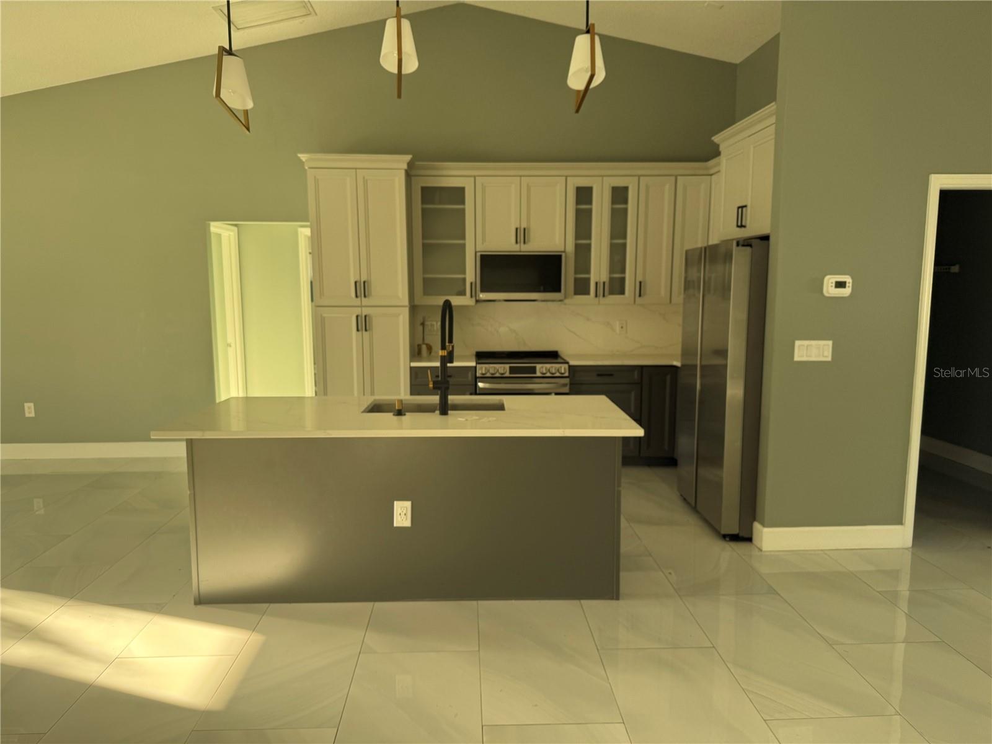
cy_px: 372
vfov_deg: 56.8
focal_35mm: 24
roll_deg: +0.2
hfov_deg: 71.6
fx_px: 688
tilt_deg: -6.8
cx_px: 496
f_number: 1.78
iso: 100
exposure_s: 1/121
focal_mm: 6.76
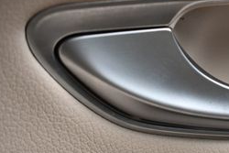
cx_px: 271
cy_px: 65
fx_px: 700
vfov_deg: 12.5
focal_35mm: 110
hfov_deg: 17.7
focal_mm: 29
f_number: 4.2
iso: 800
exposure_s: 1/160
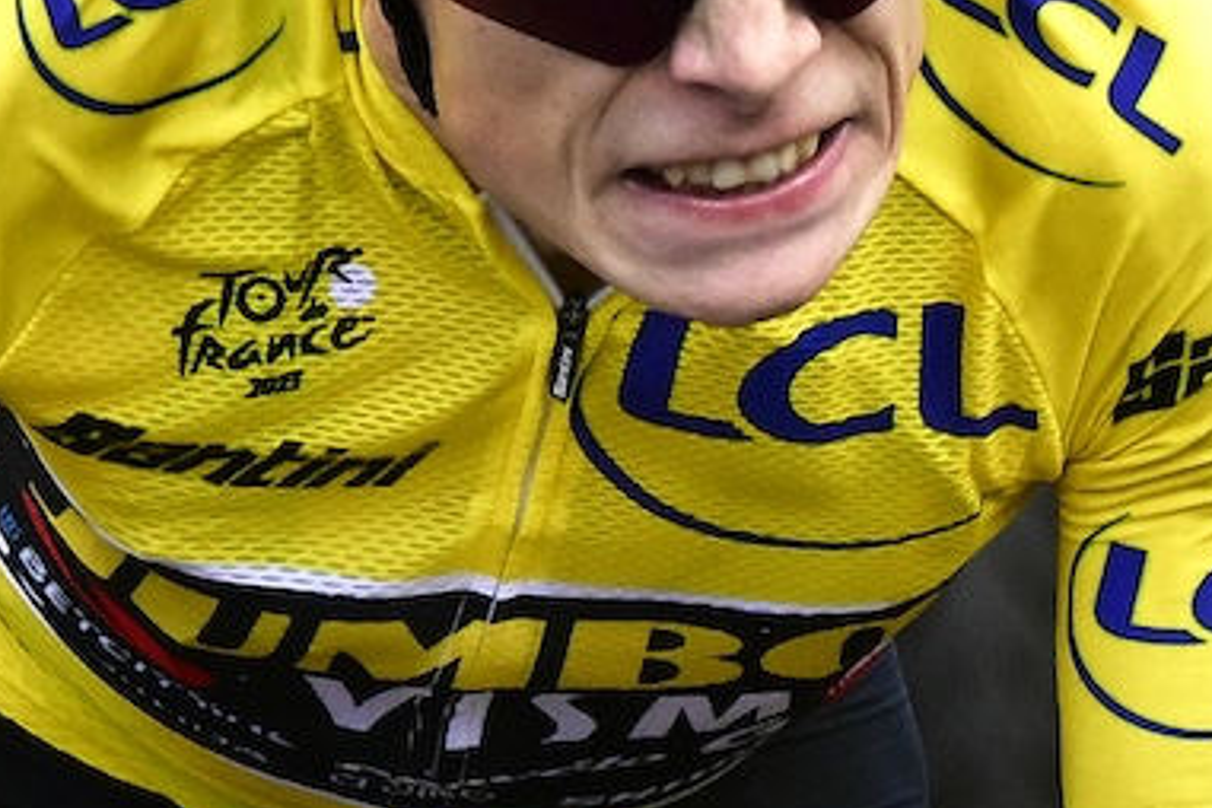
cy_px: 328
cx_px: -554
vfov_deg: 1.0
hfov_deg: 1.5
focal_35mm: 1417
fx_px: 47702
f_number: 6.3
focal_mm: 180
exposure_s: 1/800
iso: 2000
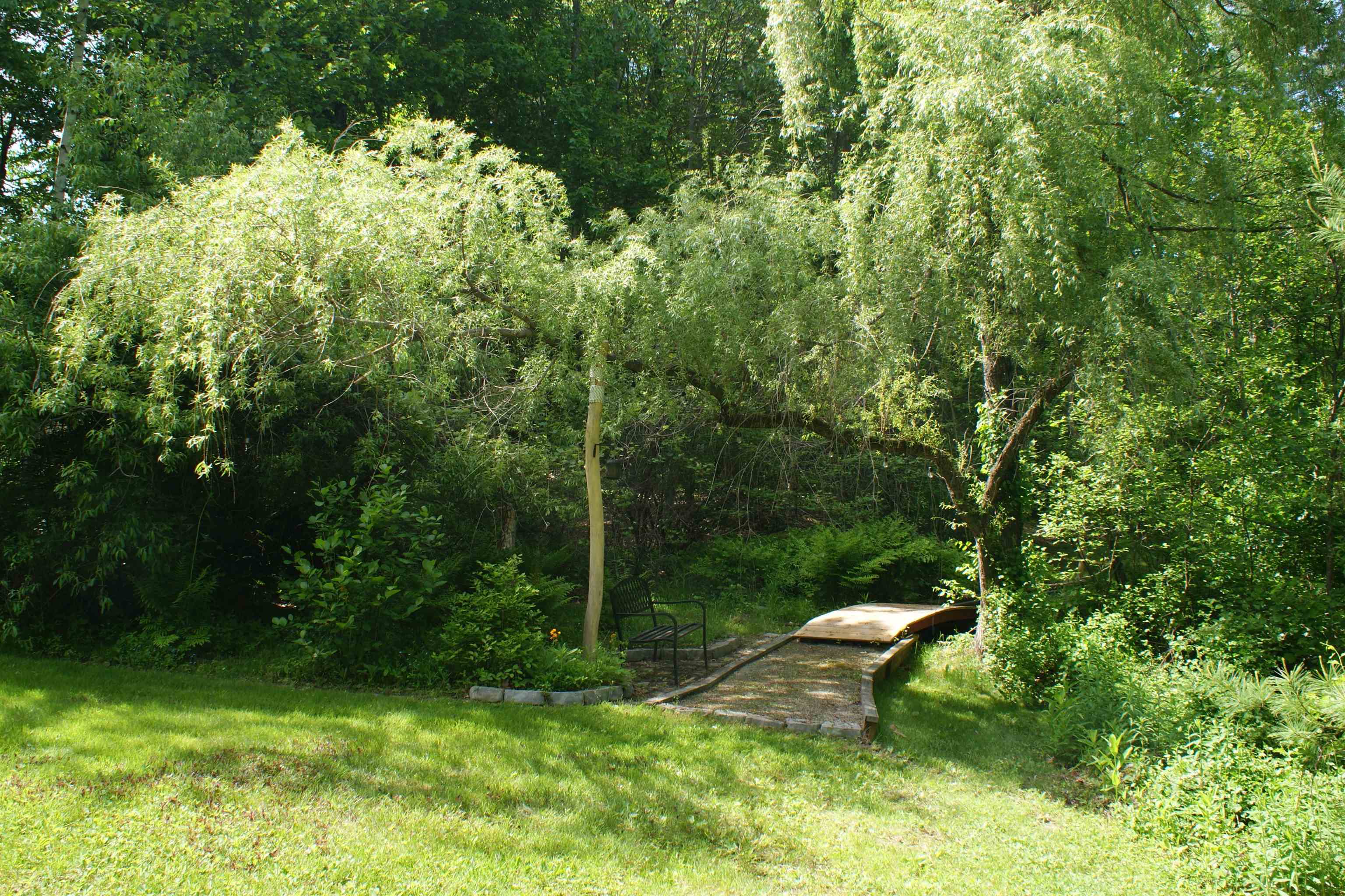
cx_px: 672
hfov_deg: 61.9
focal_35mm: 30
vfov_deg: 43.6
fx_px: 1121
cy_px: 448
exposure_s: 1/60
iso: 100
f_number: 8
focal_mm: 20
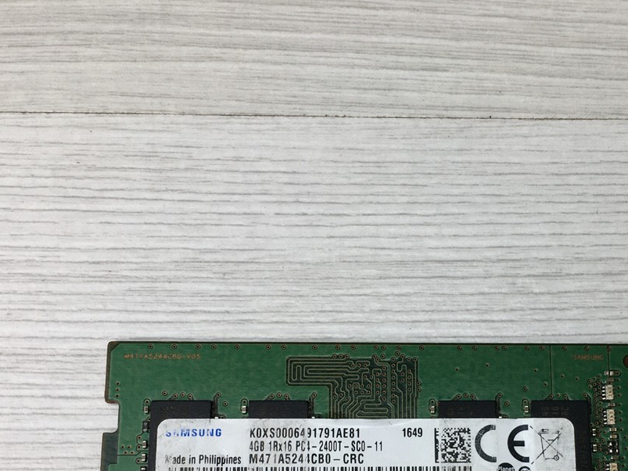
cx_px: 436
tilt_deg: -78.5
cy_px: 415
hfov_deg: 36.3
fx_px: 943
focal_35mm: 52
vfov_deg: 27.1
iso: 25
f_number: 2.2
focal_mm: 4.15
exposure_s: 1/100
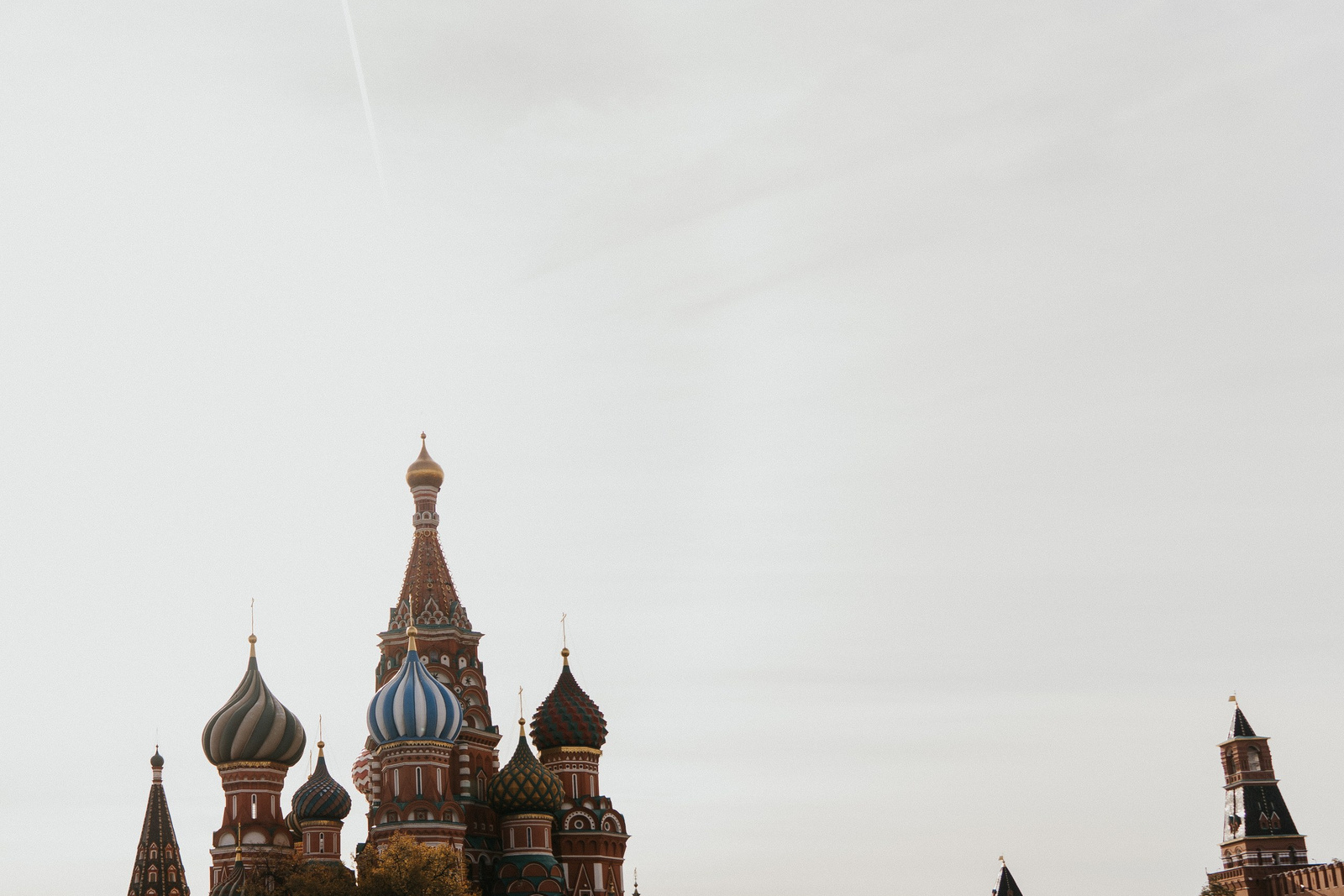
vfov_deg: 32.6
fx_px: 1493
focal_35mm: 40
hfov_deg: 47.0
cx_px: 369
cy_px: 692
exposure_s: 1/500
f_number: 4
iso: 100
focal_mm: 25
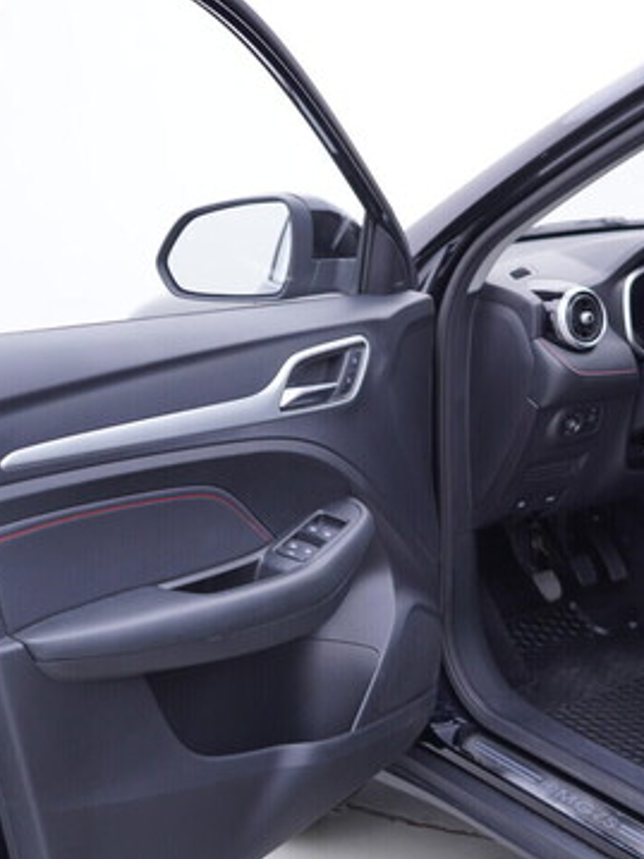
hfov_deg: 27.2
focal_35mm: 53
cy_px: 432
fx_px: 1315
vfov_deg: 36.2
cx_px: 472
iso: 125
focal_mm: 24
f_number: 2.8
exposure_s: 1/40
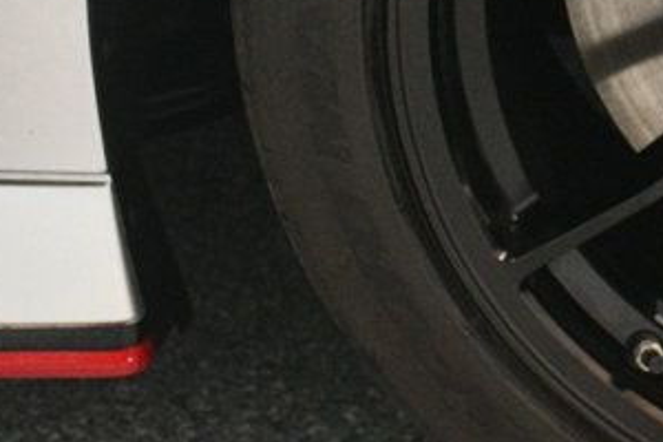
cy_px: -128
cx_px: 798
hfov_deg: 9.9
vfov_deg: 6.6
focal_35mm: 205
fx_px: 3775
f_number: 4.5
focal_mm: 40
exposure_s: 1/60
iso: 3200
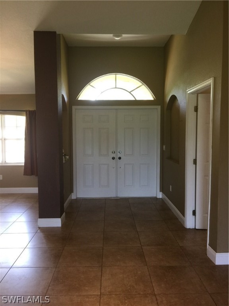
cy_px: 153
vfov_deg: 61.7
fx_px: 256
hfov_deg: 48.2
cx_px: 114
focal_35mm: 29
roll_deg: -0.5
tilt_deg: -4.6
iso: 50
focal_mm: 4.15
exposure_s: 1/30
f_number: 2.2
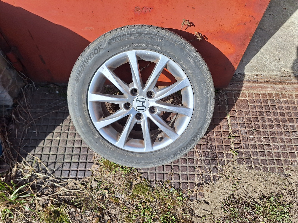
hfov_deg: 73.9
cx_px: 149
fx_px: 198
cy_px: 112
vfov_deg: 58.9
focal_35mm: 23
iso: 40
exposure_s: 1/2232
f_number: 1.8
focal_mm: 5.54
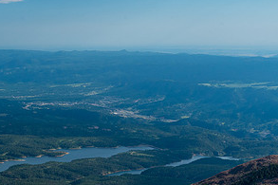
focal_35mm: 111
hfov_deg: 18.4
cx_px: 120
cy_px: 81
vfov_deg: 12.3
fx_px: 857
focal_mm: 56
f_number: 11
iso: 640
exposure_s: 1/320
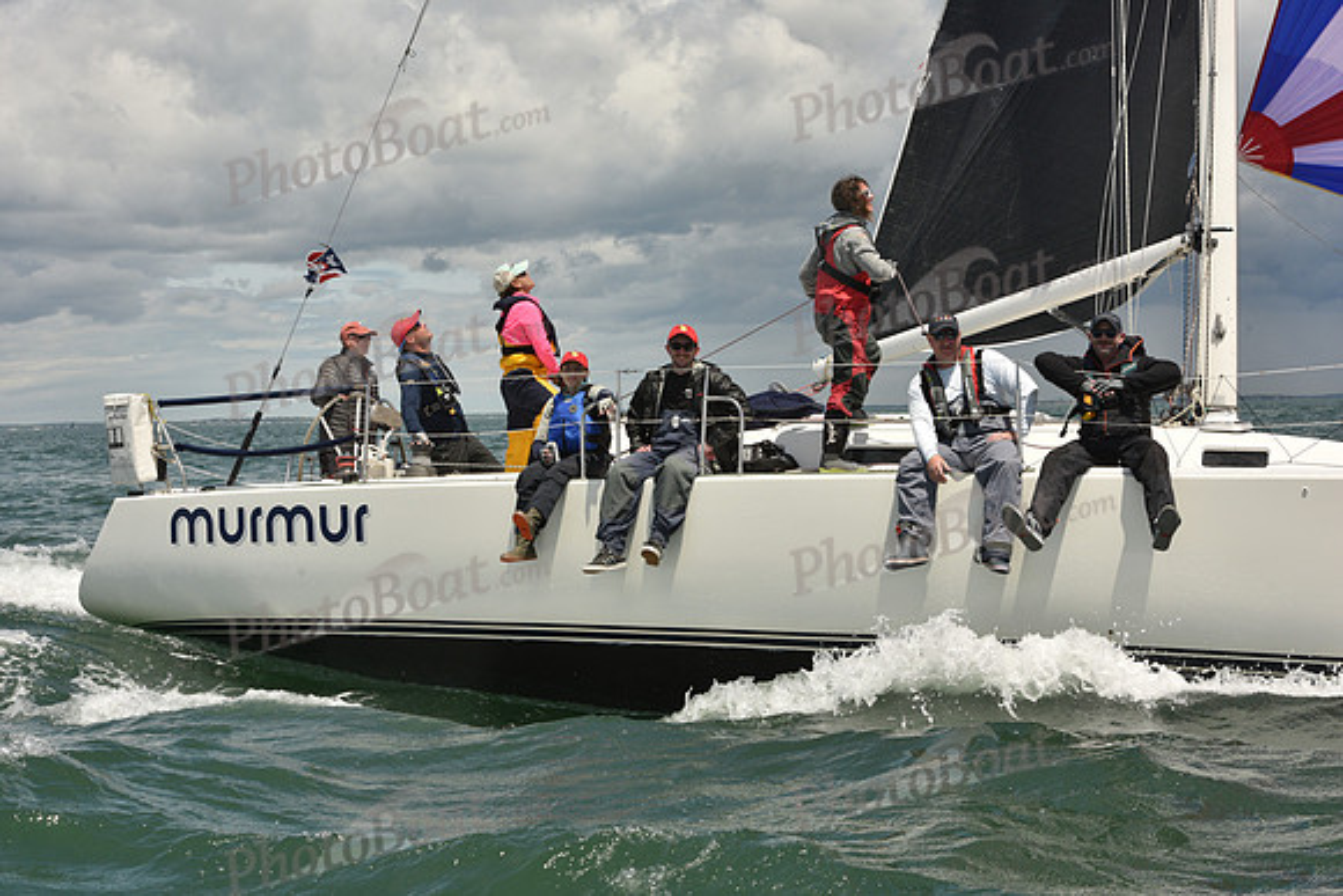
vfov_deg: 19.5
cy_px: 448
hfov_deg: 28.8
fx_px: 2612
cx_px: 672
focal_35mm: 70
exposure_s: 1/800
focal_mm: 70
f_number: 11
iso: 320
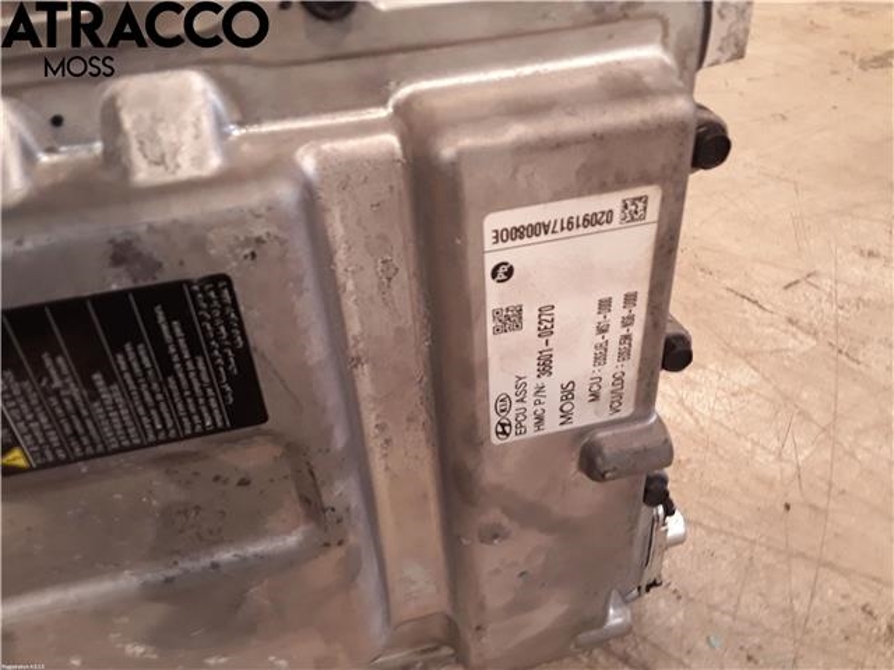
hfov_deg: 63.4
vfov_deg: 49.7
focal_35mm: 28
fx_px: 723
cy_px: 335
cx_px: 447
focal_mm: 2.91
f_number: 1.9
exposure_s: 1/17
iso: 100
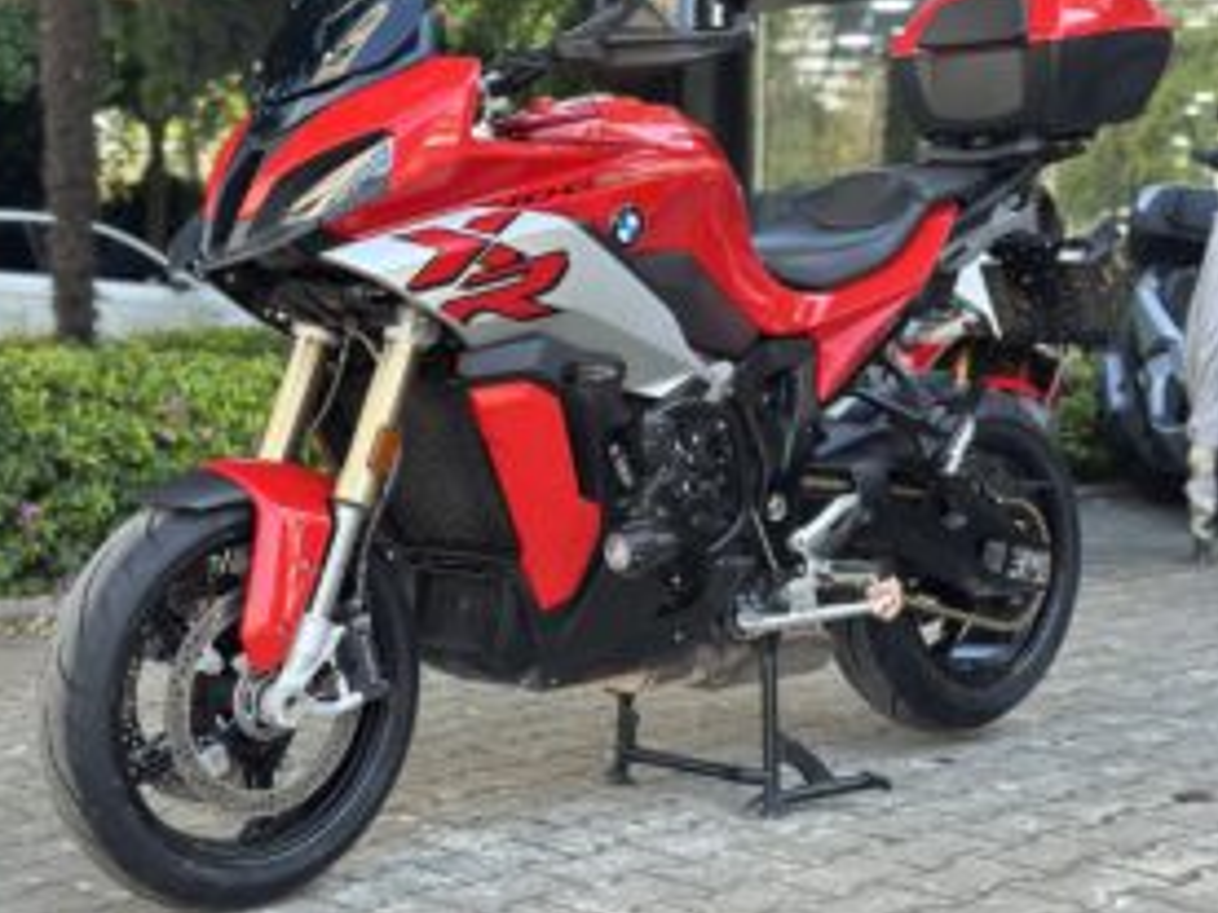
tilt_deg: -1.1
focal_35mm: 65
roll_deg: +0.3
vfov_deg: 22.6
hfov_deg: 29.8
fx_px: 2287
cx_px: 605
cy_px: 408
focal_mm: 6.86
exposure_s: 1/379
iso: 80
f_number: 1.78
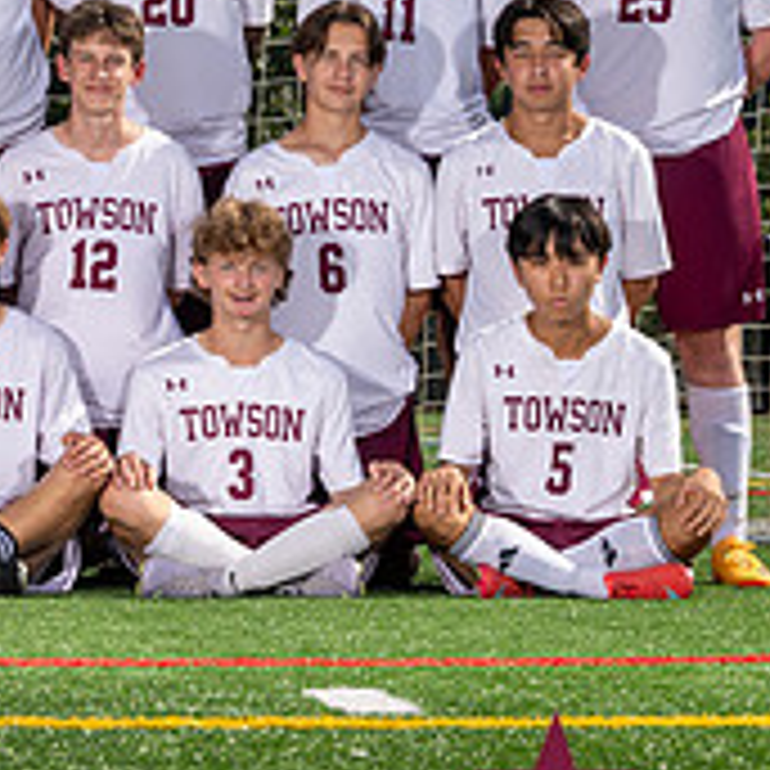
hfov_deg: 6.1
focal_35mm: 284
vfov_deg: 6.2
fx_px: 7147
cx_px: -207
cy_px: 379
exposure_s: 1/200
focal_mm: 78
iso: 50
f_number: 7.1
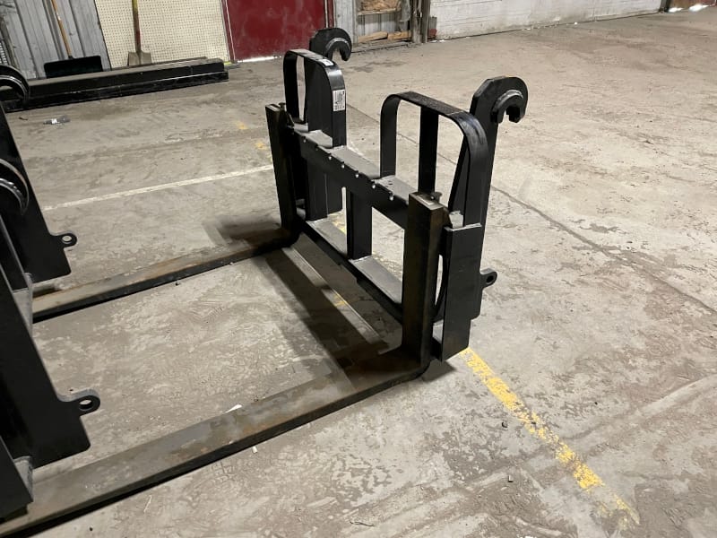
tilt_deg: -33.4
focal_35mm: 26
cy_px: 269
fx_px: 539
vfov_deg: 53.1
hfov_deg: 67.3
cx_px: 358
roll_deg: +2.1
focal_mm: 4.2
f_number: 1.6
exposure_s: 1/50
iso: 500
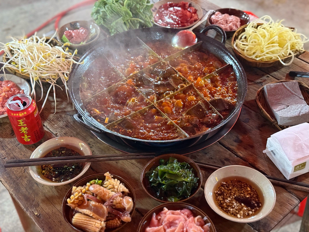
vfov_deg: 30.3
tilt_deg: -43.3
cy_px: 116
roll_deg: +0.0
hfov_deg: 39.7
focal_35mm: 48
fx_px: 429
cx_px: 154
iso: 500
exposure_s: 1/33
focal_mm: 6.76
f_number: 1.78
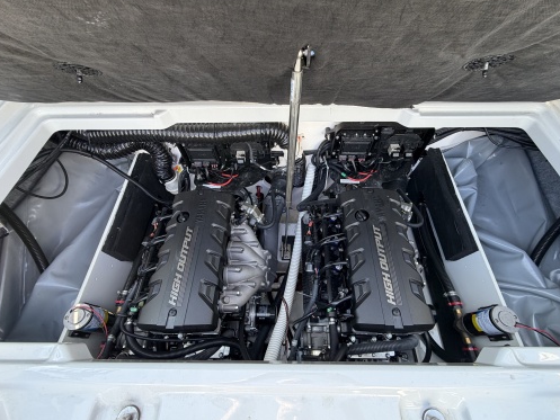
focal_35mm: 15
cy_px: 217
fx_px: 243
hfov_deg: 98.1
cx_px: 287
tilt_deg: -61.5
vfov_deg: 81.7
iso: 125
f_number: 2.2
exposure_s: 1/121
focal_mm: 2.22
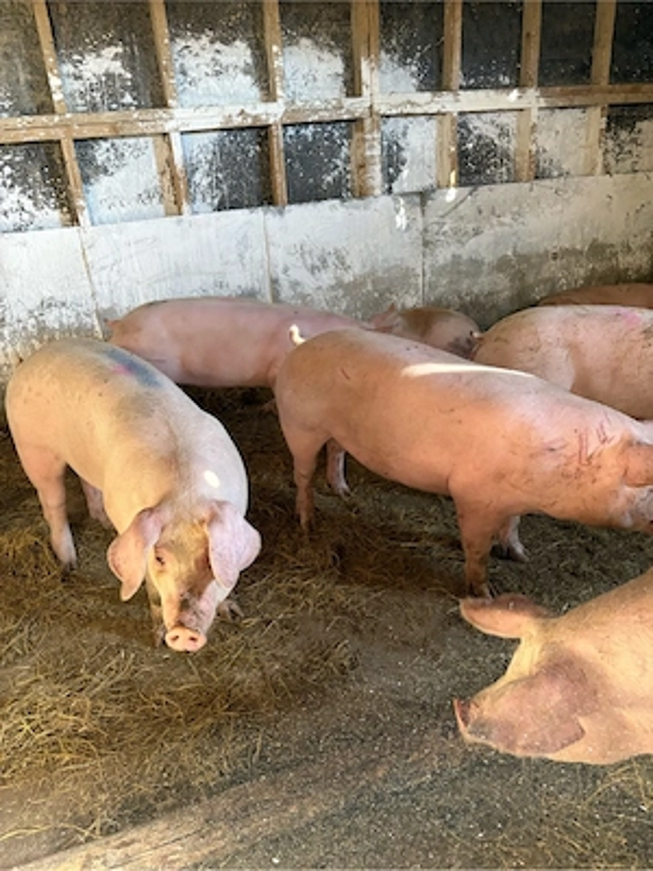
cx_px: 326
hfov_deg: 53.1
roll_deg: +3.0
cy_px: 436
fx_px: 654
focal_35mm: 26
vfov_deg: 67.3
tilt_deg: -24.5
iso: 400
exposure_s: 1/50
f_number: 1.6
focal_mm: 5.96
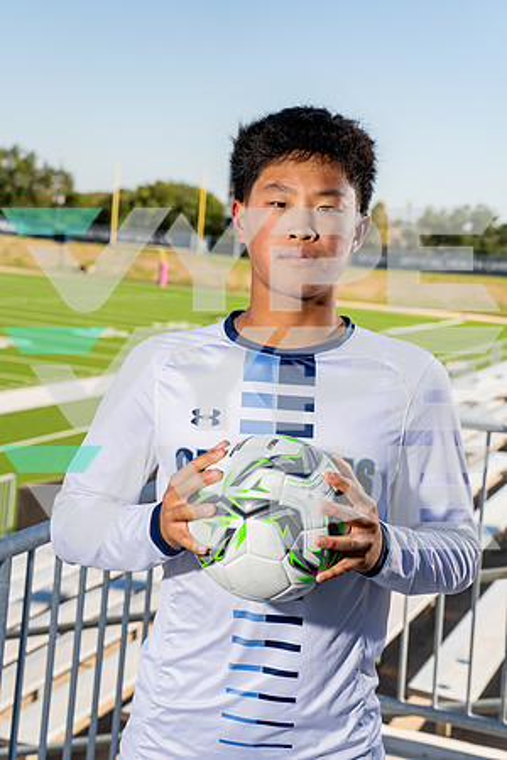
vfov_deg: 28.8
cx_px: 254
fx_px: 1479
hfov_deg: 19.5
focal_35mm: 70
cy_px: 380
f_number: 7.1
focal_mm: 70
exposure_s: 1/250
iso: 100
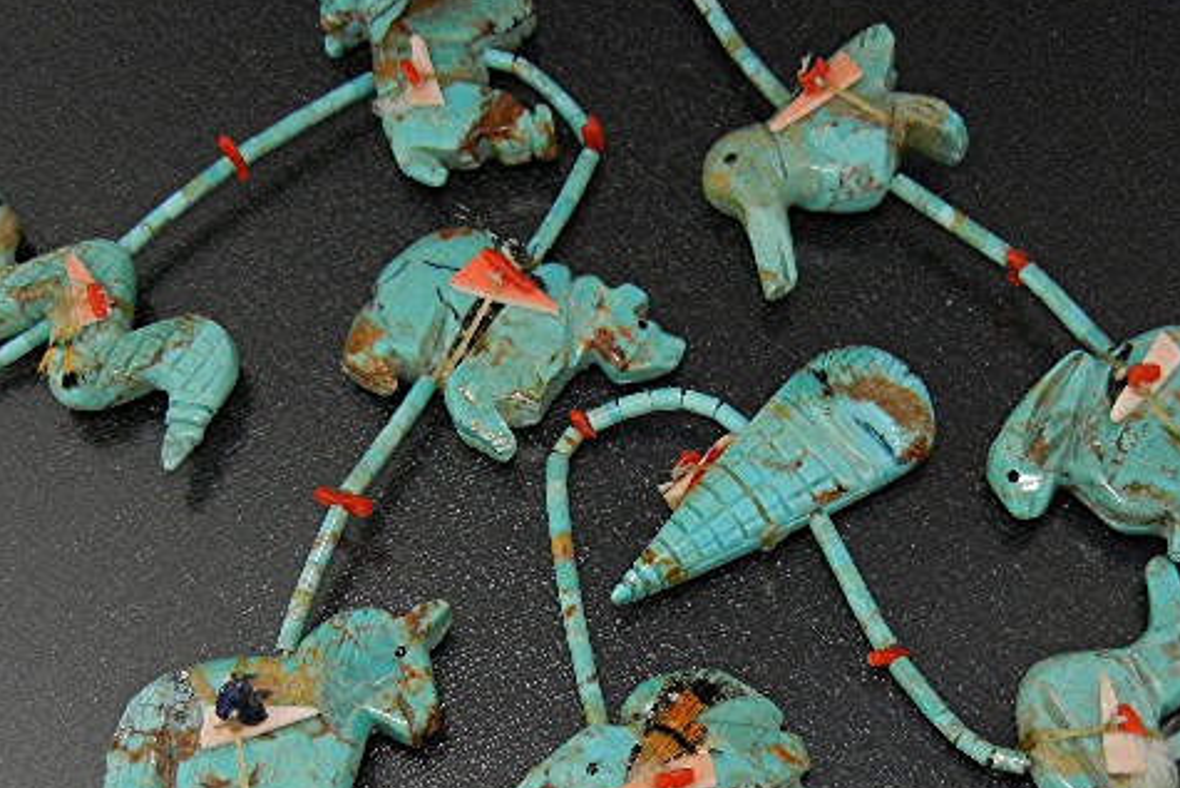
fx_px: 2066
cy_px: 525
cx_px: 591
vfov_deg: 21.5
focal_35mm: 63
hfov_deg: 31.9
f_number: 7.6
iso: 800
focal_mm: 8.1
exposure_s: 1/30
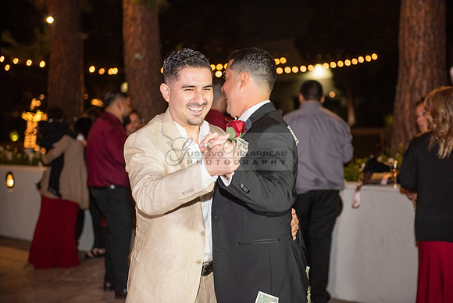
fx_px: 881
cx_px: 226
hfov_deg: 28.8
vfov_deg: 19.5
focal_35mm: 70
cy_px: 152
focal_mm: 70
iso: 1250
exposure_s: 1/125
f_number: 2.8
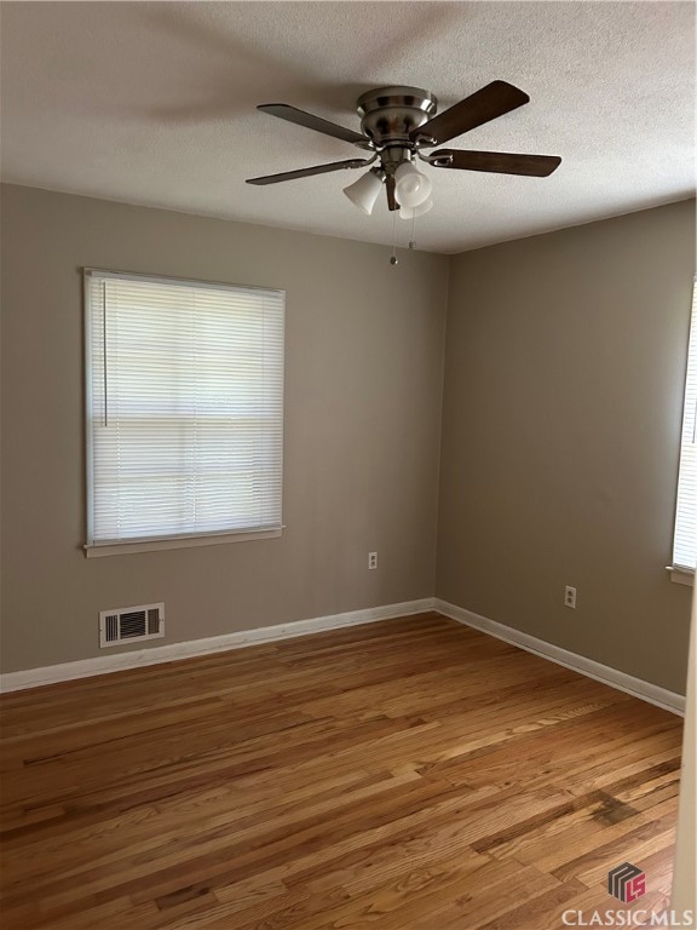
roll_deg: -1.3
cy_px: 465
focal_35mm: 26
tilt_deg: -4.8
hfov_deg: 53.1
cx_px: 348
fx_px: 698
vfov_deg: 67.3
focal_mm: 5.7
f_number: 1.5
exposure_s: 1/40
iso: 500
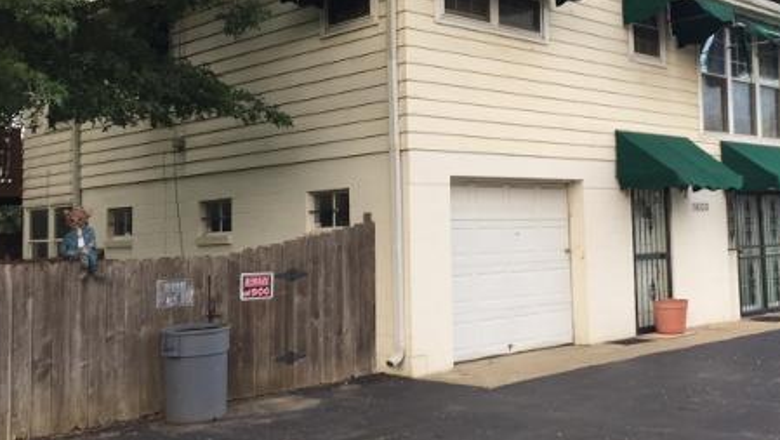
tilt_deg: +2.0
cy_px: 162
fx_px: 931
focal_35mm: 45
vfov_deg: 26.5
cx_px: 500
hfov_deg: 45.0
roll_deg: +1.0
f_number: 2.2
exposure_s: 1/120
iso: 40
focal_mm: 4.15
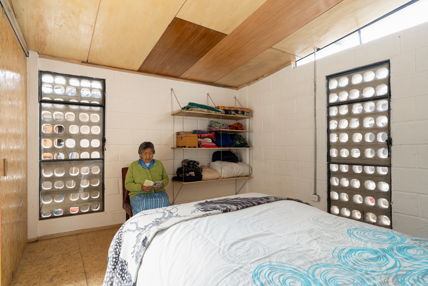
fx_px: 238
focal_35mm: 20
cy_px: 143
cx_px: 214
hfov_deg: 84.0
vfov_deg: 61.9
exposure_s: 1/13
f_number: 8
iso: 100
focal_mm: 20
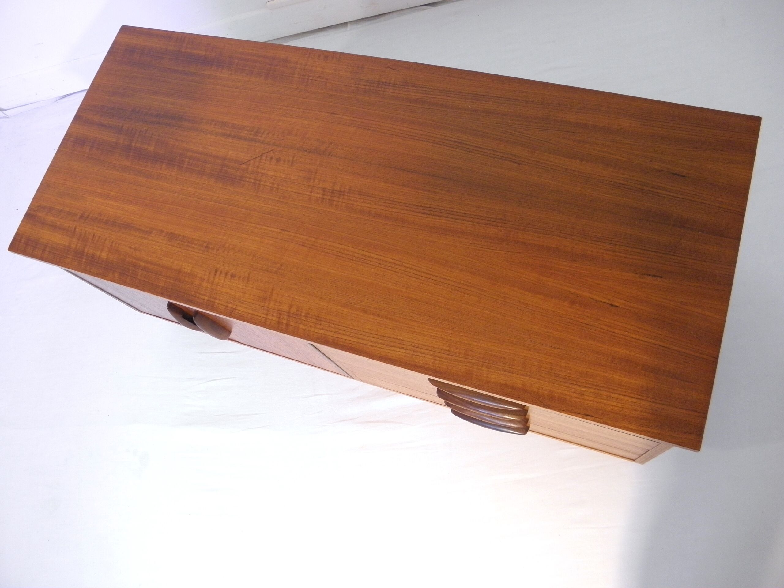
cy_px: 294
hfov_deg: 61.7
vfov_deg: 48.2
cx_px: 392
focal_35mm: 29
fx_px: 657
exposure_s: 1/15
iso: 200
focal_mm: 5.2
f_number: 3.5
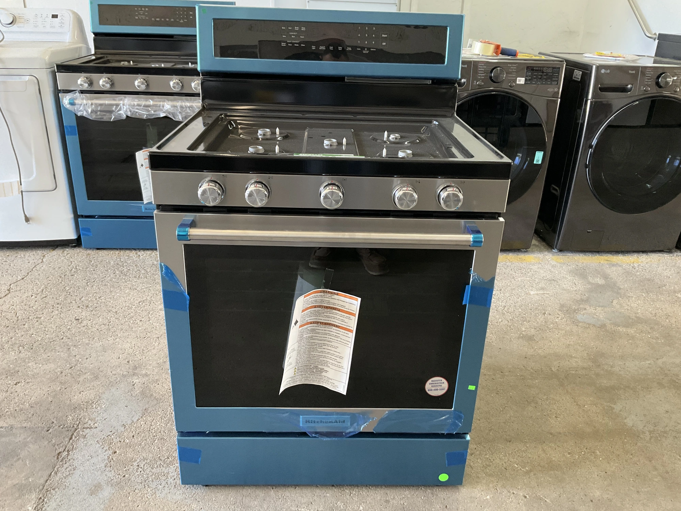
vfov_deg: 48.2
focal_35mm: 29
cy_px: 256
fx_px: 571
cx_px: 340
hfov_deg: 61.7
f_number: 1.8
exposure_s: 1/60
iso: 160
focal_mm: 3
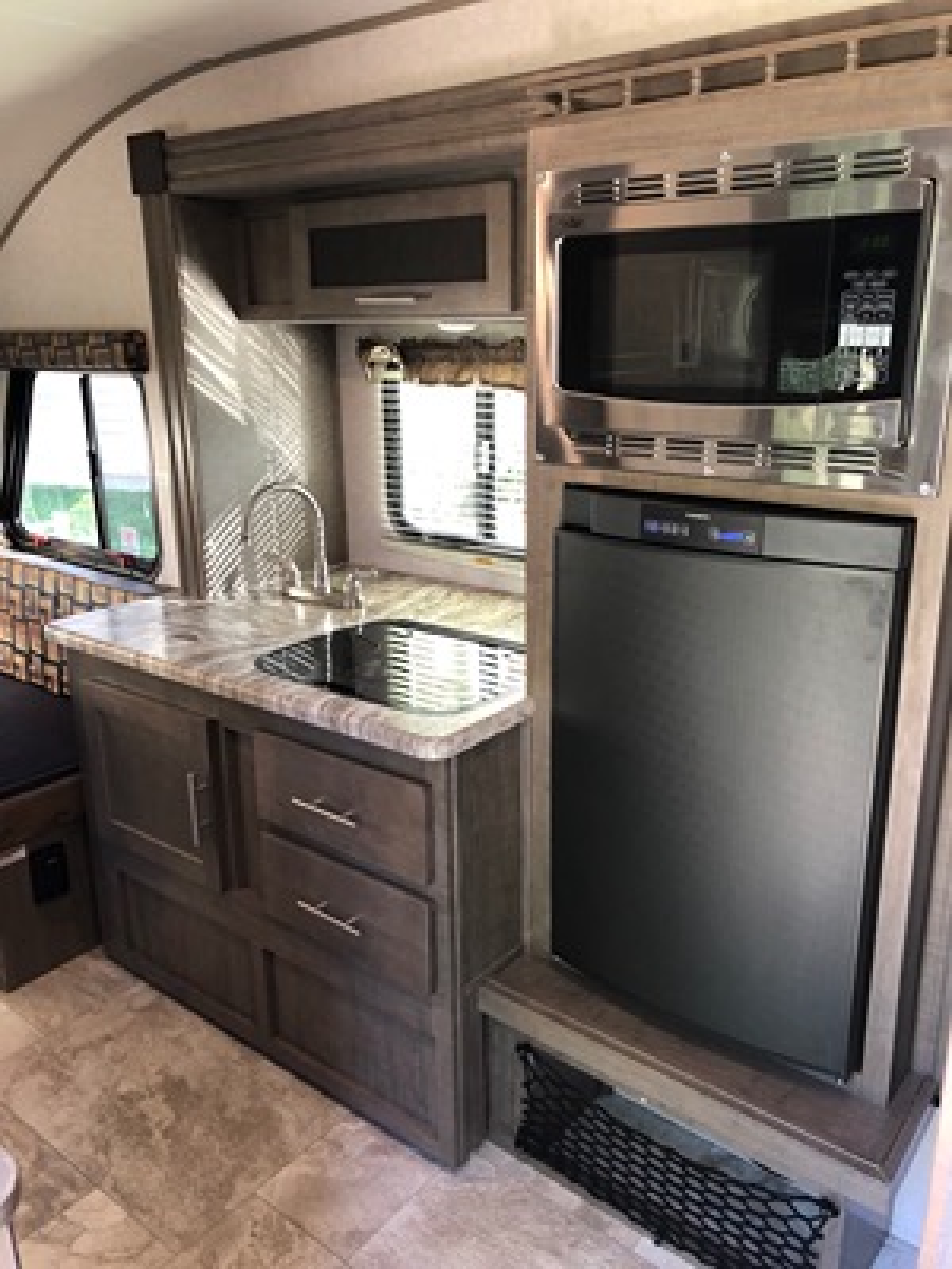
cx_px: 476
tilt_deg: -17.0
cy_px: 634
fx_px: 1027
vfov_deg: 63.4
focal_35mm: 28
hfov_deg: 49.7
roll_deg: +2.2
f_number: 1.8
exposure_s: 1/15
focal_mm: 4
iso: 50
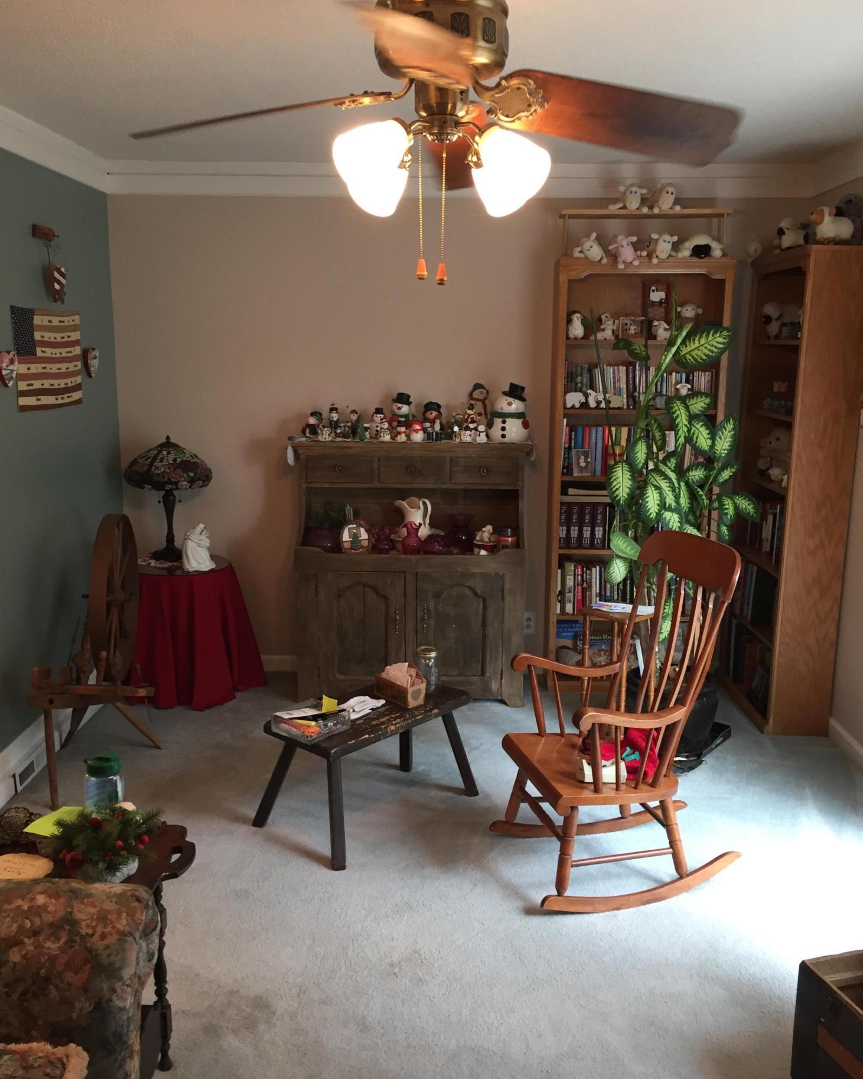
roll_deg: -0.8
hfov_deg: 47.1
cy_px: 550
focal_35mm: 31
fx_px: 990
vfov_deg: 57.2
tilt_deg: -11.6
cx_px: 439
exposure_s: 1/30
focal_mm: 4.15
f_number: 2.2
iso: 80
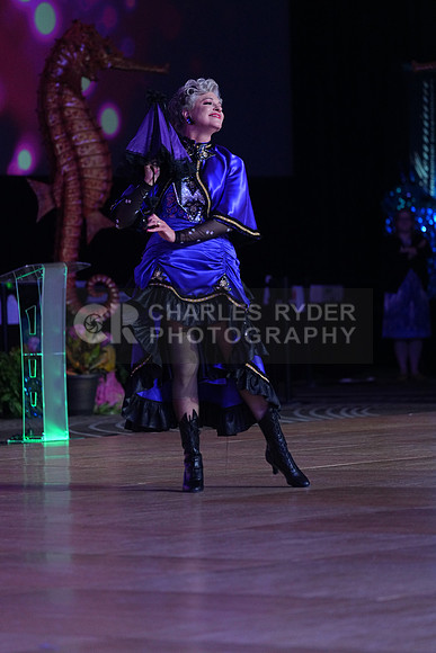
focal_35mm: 200
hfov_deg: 6.9
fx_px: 3631
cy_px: 326
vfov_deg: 10.3
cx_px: 218
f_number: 4
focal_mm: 200
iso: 2500
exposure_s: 1/400
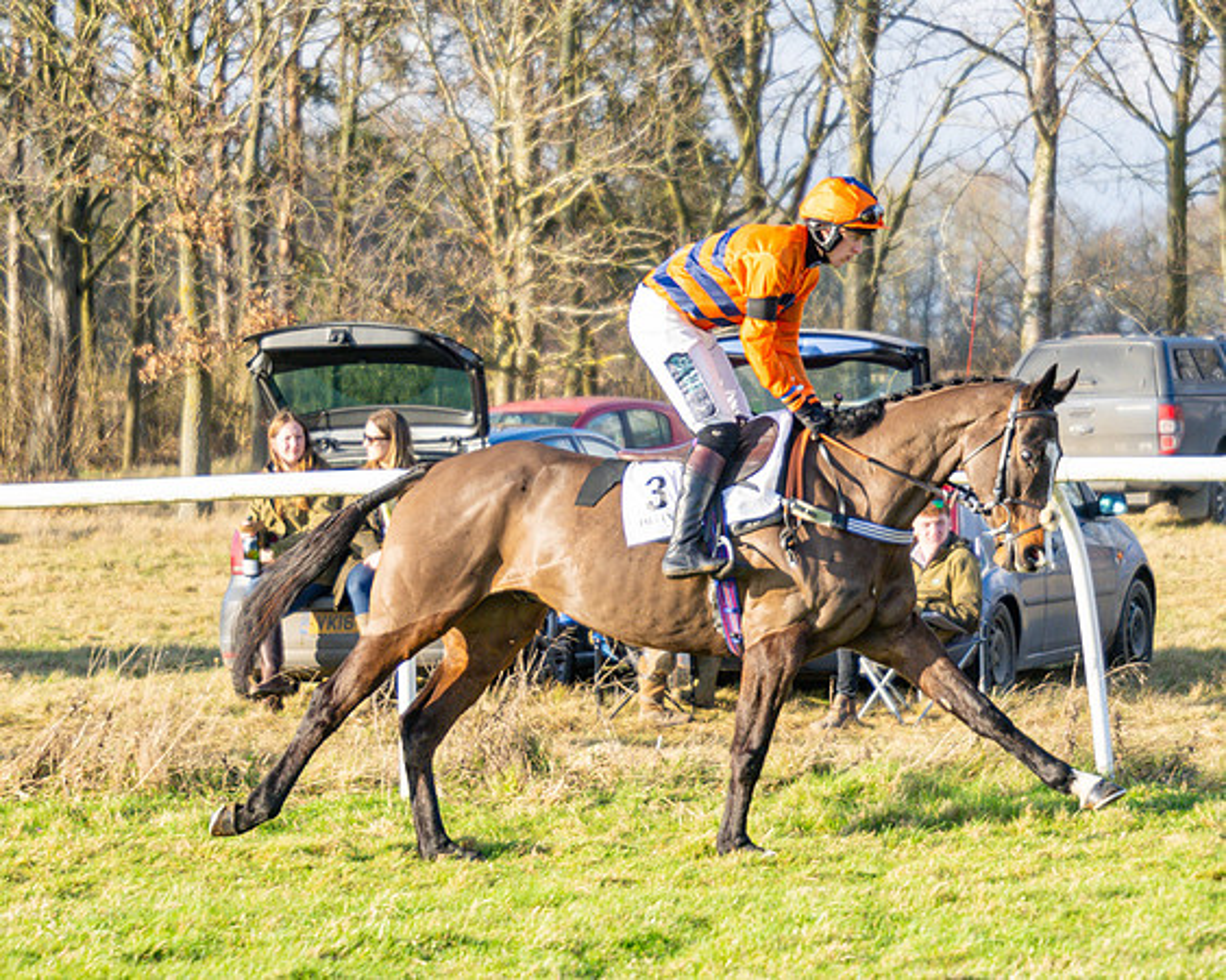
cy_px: 539
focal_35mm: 186
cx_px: 767
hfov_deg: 10.4
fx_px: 6736
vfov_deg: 8.3
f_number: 2.8
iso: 200
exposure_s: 1/1600
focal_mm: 90
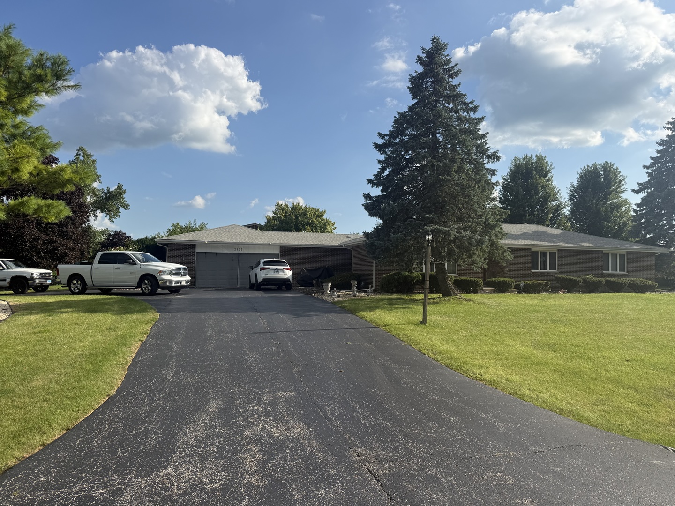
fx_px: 468
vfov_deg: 56.8
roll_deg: -0.6
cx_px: 338
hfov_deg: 71.6
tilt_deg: +1.7
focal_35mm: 24
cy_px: 253
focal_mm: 6.76
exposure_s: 1/5319
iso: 80
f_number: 1.78
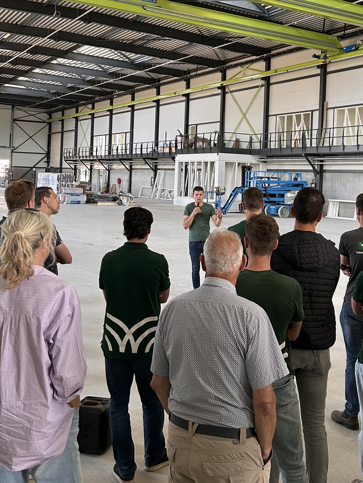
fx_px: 615
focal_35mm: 44
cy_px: 160
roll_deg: -2.0
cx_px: 253
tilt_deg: +1.1
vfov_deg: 42.3
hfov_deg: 32.5
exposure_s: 1/121
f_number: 1.5
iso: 100
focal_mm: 5.7
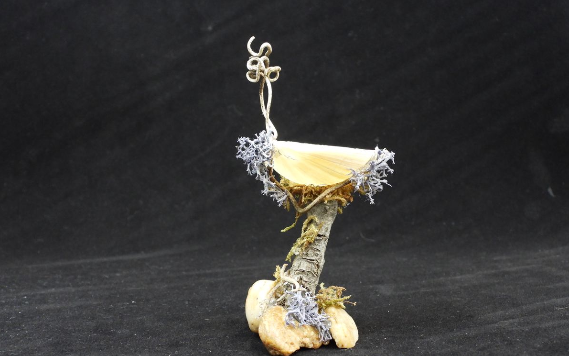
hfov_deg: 42.7
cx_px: 286
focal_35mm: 47
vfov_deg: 27.4
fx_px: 729
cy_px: 177
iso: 400
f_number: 3.2
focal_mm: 7.9
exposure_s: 1/15
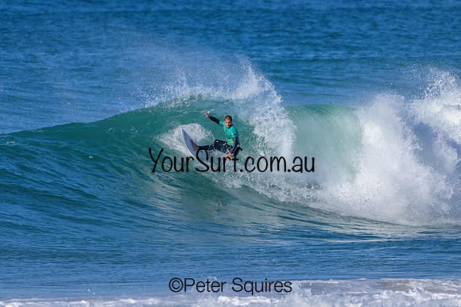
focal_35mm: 1000
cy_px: 154
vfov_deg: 1.4
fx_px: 12808
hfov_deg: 2.1
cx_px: 230
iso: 1400
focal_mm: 1000
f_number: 11
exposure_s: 1/3200
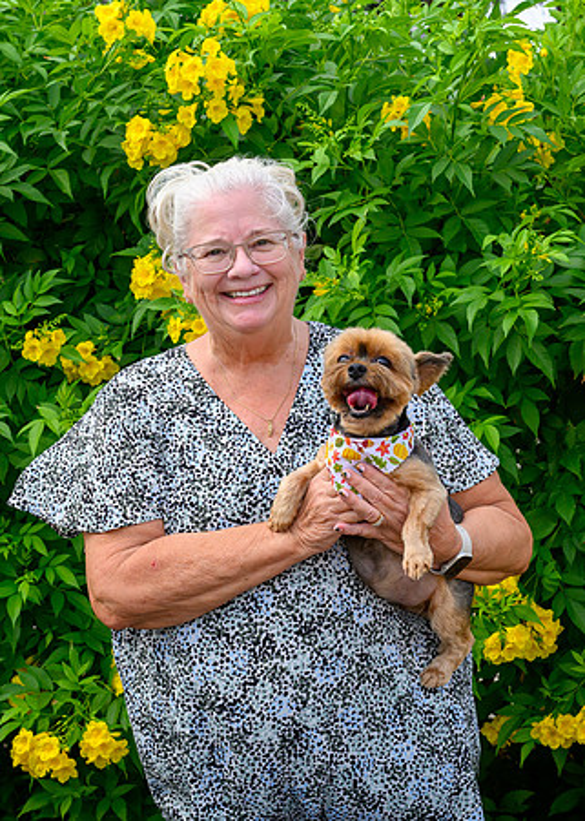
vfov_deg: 21.8
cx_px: 363
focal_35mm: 91
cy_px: 368
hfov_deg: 15.6
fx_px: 2130
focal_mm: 48
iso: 560
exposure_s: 1/640
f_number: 8
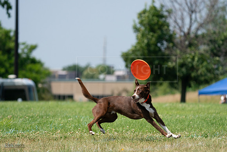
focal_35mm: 268
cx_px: 114
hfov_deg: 7.7
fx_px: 1690
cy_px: 76
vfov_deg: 5.1
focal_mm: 268
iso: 800
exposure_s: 1/4000
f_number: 5.6
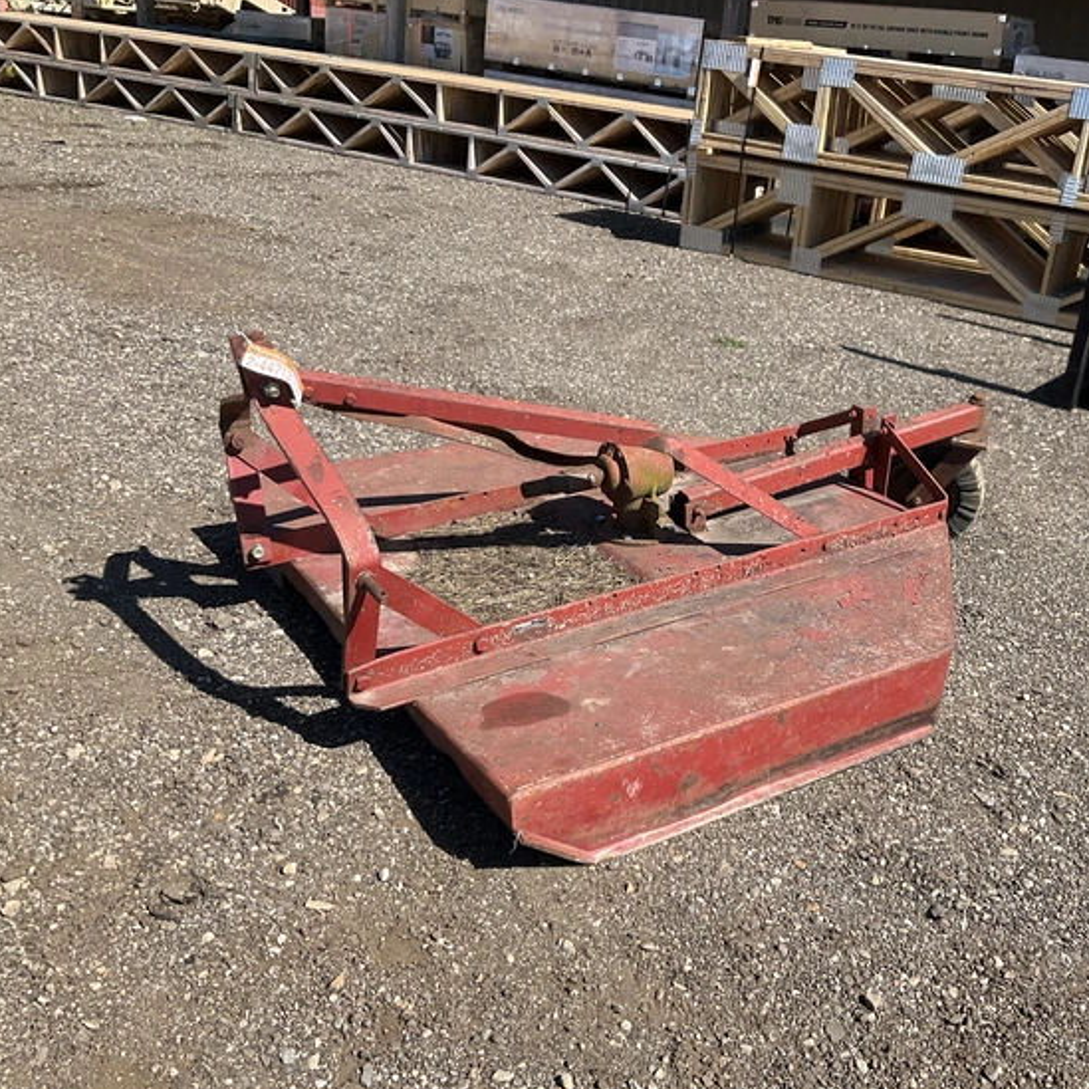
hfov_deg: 46.8
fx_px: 1246
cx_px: 672
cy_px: 535
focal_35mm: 35
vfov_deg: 47.2
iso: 25
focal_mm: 3
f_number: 1.8
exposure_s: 1/1342
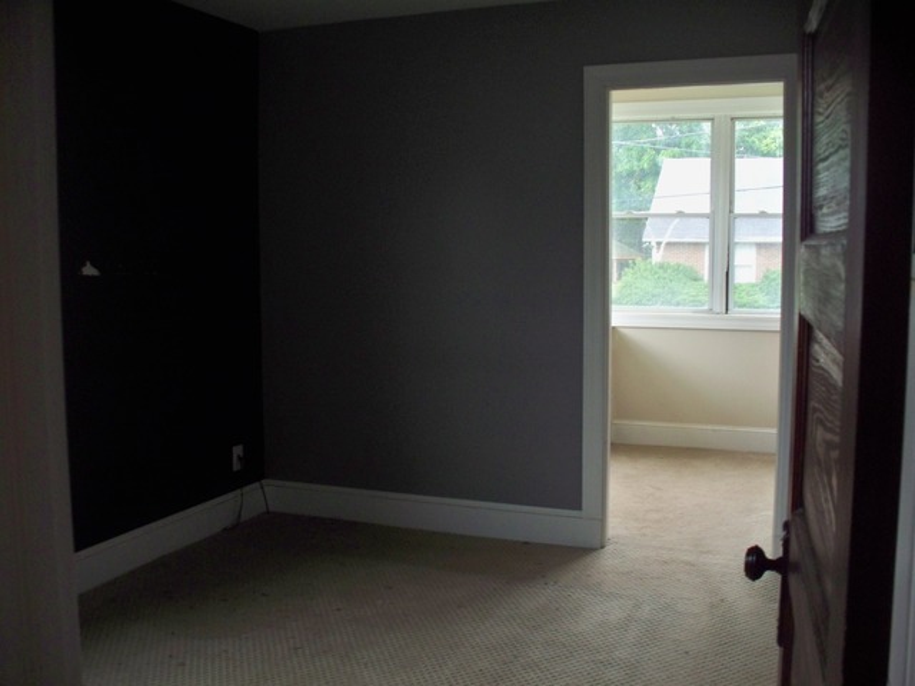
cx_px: 458
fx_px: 925
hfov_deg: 52.6
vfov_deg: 40.7
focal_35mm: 35
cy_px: 343
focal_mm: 7.54
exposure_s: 1/30
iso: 200
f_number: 2.8
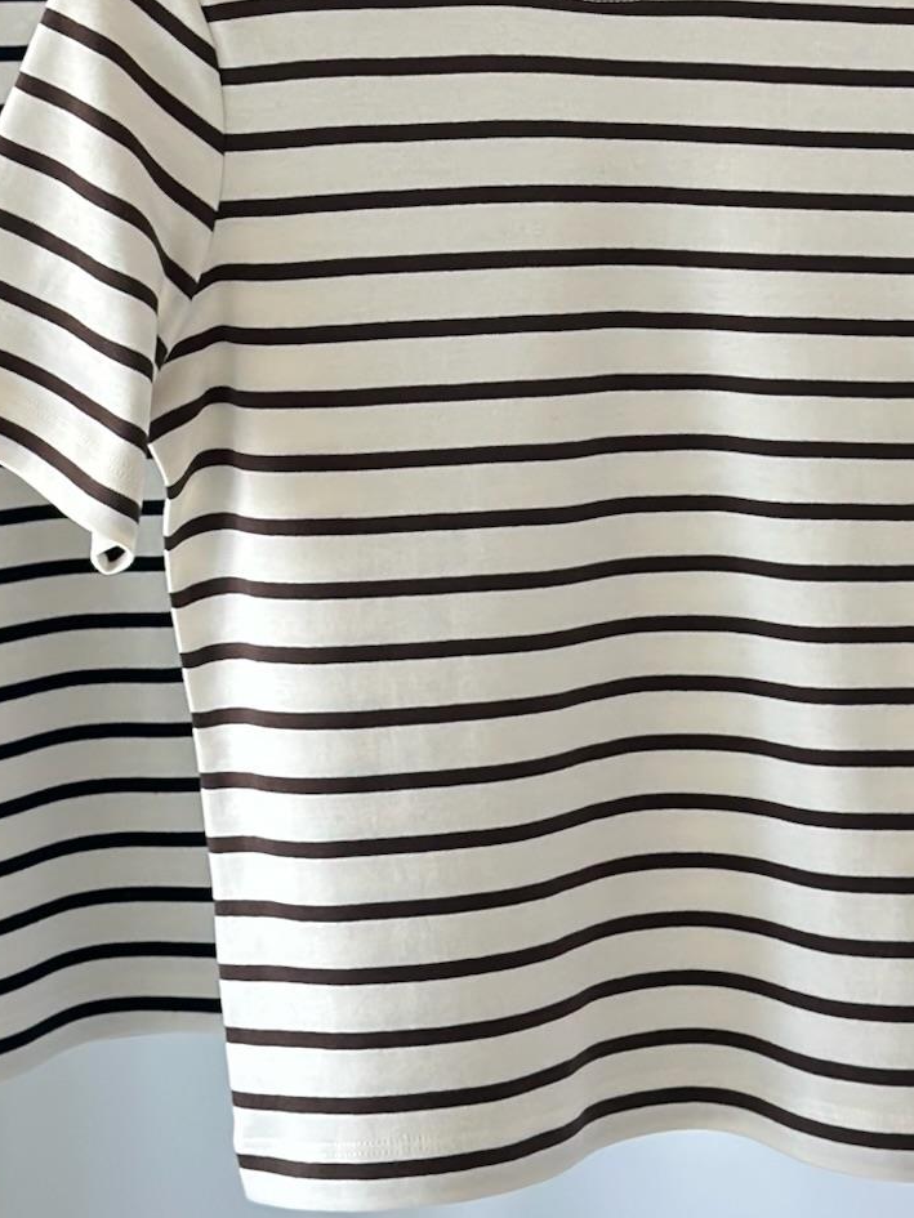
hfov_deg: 14.2
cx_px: 460
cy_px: 240
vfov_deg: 18.7
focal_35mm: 104
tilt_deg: -2.3
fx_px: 3661
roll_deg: +1.3
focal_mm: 6.86
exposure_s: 1/78
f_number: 1.78
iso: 125
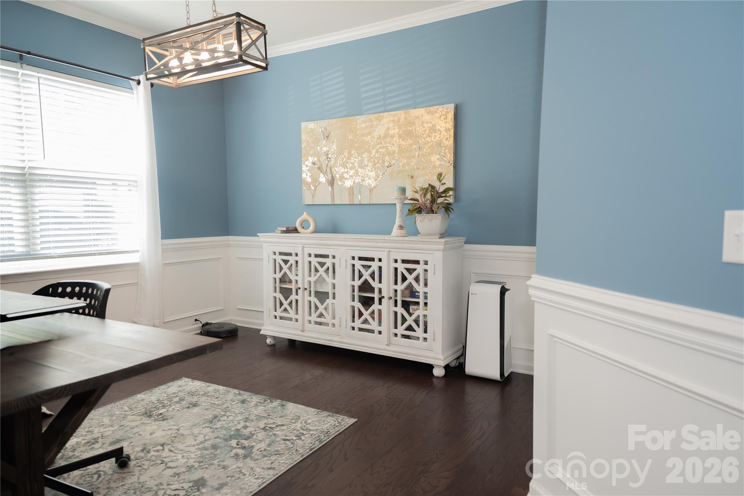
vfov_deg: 53.1
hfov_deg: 73.7
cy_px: 248
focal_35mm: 24
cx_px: 372
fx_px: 496
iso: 640
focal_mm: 24
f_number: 3.2
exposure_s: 1/200
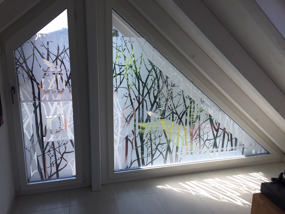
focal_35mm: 29
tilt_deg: -13.1
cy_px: 107
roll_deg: -1.1
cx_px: 142
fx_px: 239
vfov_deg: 48.2
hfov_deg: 61.7
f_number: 2.2
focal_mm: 4.15
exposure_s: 1/471
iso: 32
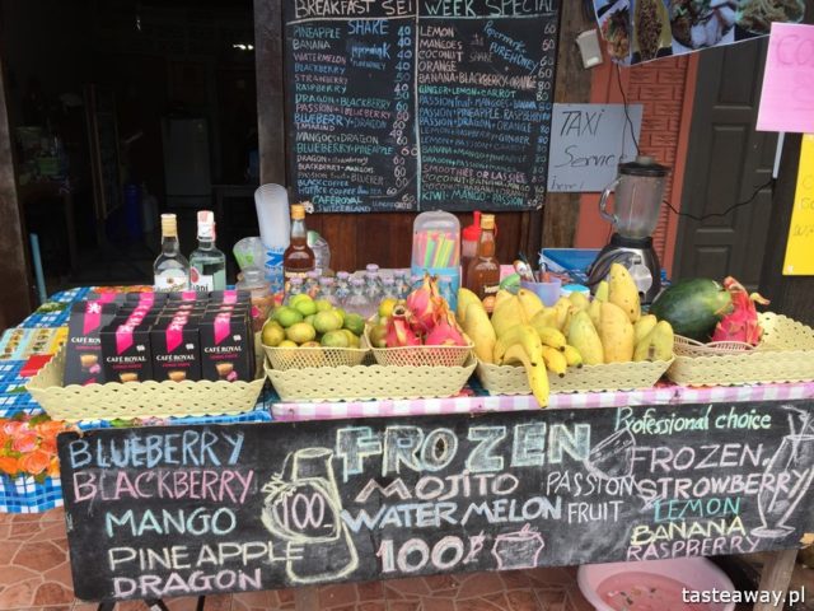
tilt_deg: -16.5
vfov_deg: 48.2
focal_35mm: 29
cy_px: 306
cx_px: 407
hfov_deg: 61.7
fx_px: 682
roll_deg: -1.0
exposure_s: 1/50
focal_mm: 4.15
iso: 32
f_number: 2.2
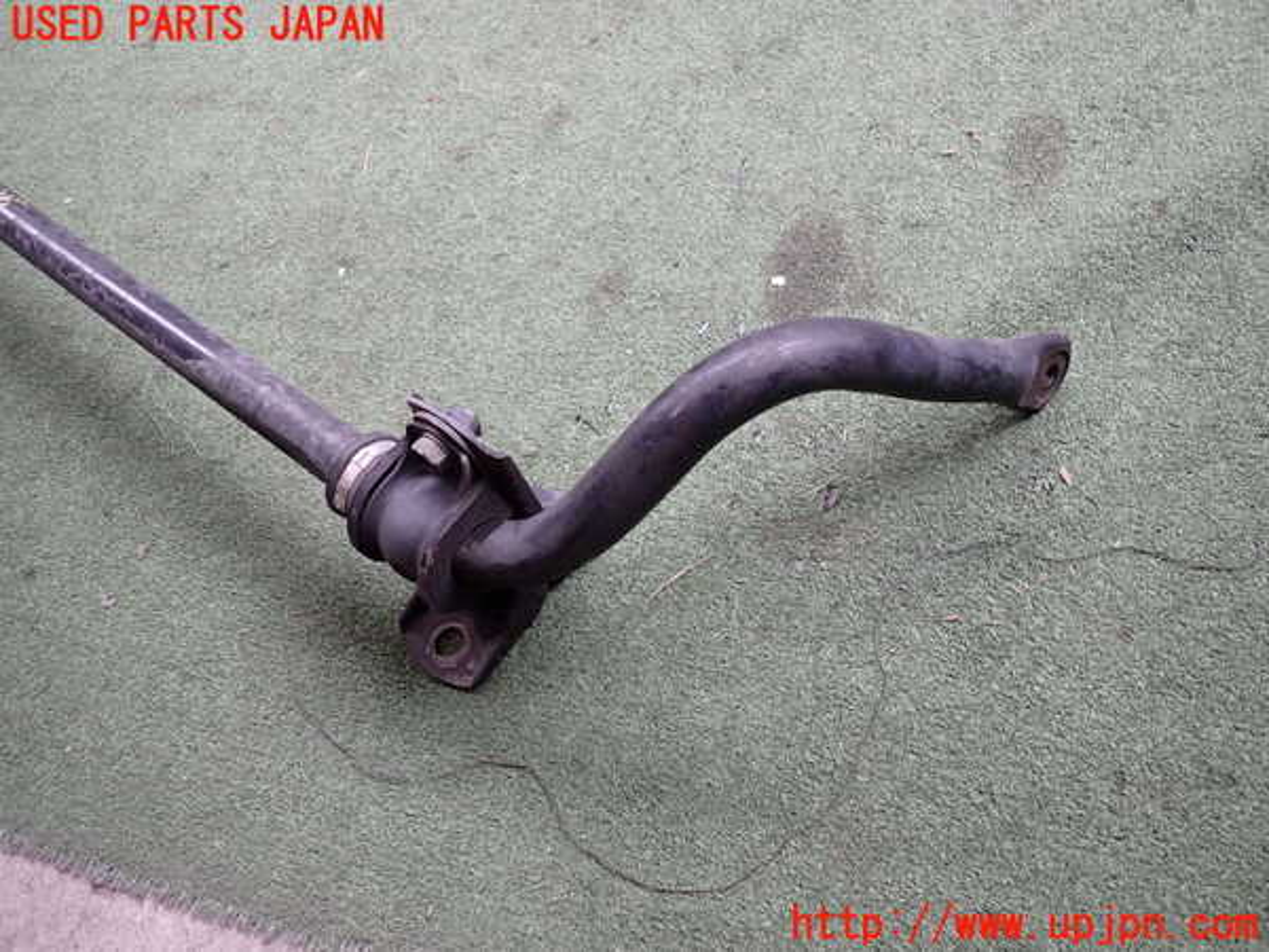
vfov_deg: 54.9
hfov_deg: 69.4
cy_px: 476
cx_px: 634
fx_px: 916
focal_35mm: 25
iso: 200
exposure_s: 1/125
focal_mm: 4.5
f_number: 2
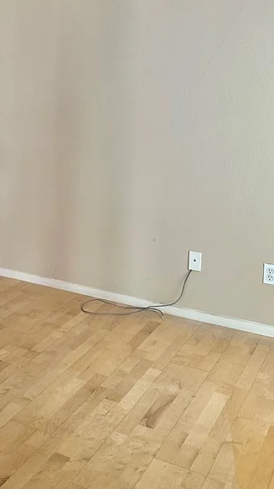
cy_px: 160
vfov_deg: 43.9
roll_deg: +0.2
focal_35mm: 46
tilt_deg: -7.6
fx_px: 595
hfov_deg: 24.8
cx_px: 5
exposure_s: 1/60
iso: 320
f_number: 1.78
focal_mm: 6.86
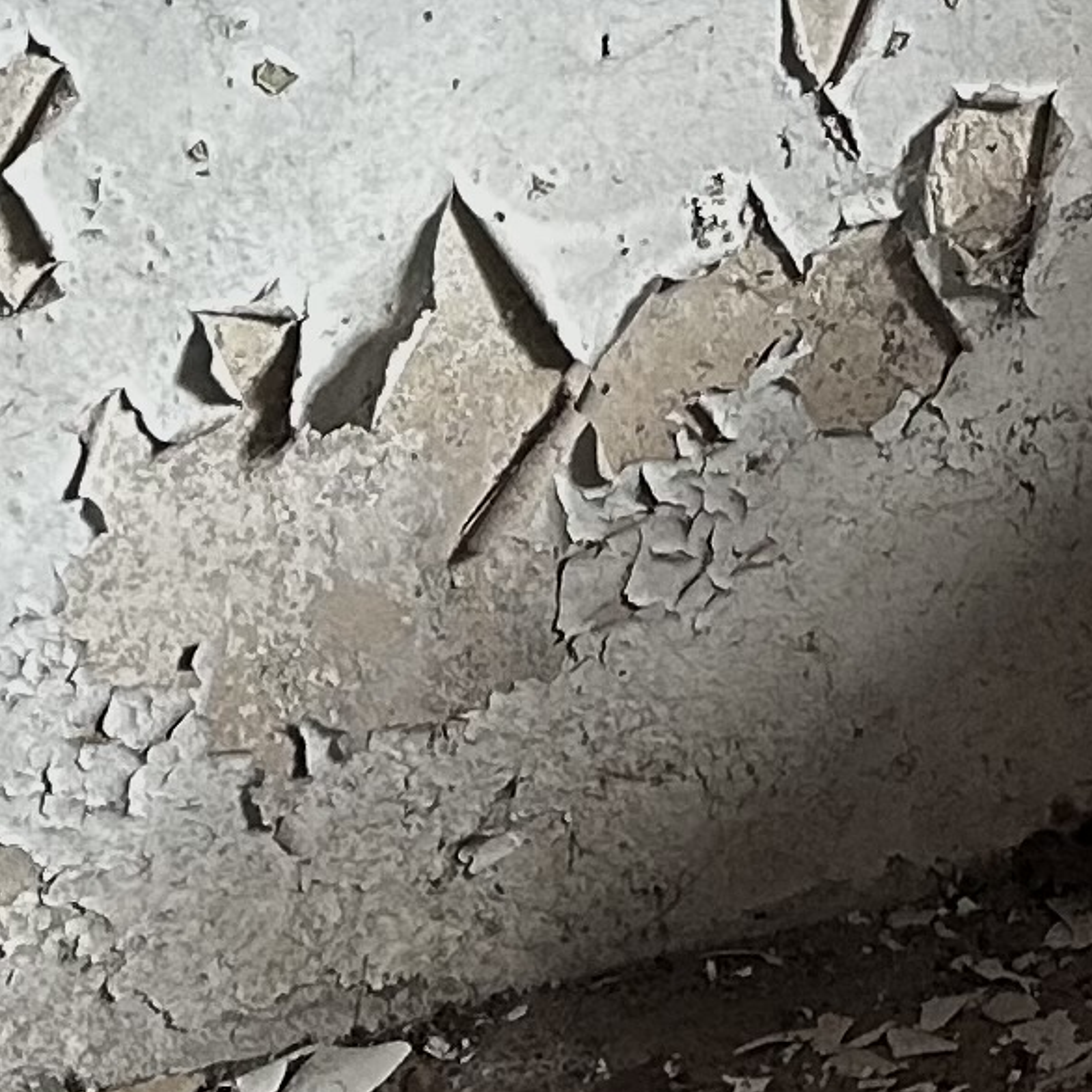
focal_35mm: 158
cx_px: 1459
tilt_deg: -9.1
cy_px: -1461
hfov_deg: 10.8
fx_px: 5639
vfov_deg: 9.8
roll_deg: +1.7
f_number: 1.5
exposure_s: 1/106
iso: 125
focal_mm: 5.7
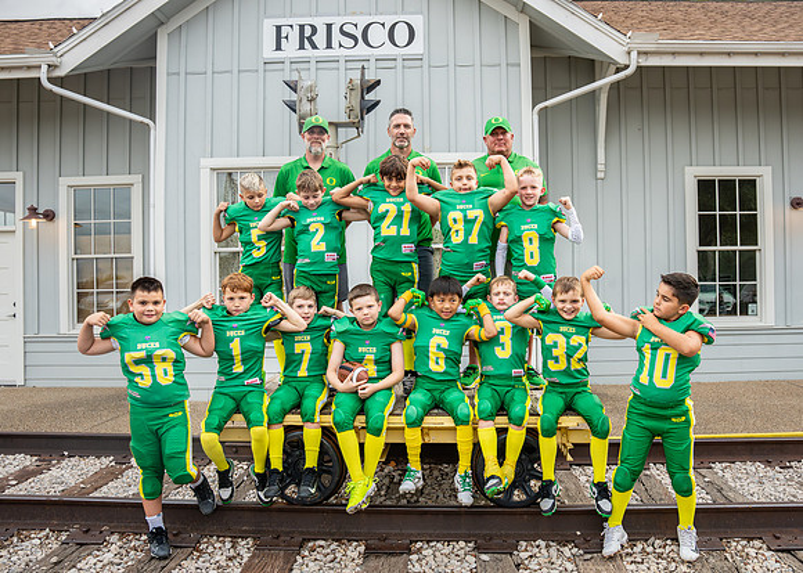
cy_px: 284
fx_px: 655
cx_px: 432
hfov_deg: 63.0
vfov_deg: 47.3
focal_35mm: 29
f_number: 4
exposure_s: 1/800
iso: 800
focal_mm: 24
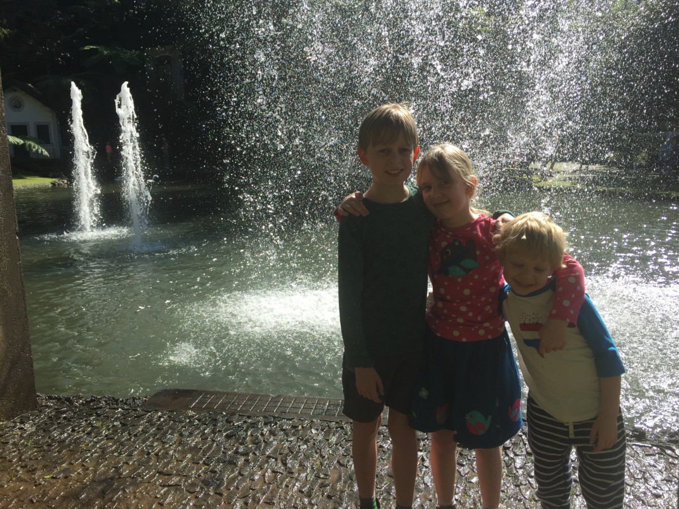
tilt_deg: -11.0
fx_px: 569
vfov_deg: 48.2
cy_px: 254
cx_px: 340
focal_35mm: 29
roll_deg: +0.8
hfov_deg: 61.7
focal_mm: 4.15
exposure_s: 1/1319
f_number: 2.2
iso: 32
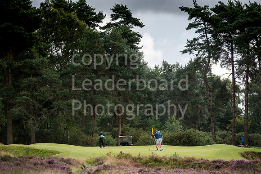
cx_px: 130
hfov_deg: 6.9
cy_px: 87
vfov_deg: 4.6
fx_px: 2175
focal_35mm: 300
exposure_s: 1/2000
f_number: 5.6
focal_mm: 300
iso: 500
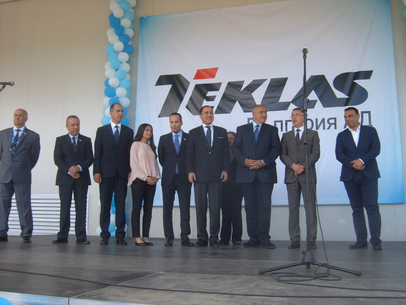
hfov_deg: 52.6
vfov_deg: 40.7
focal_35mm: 35
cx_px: 203
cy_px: 152
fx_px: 411
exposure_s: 1/90
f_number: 5.8
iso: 50
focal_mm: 5.8
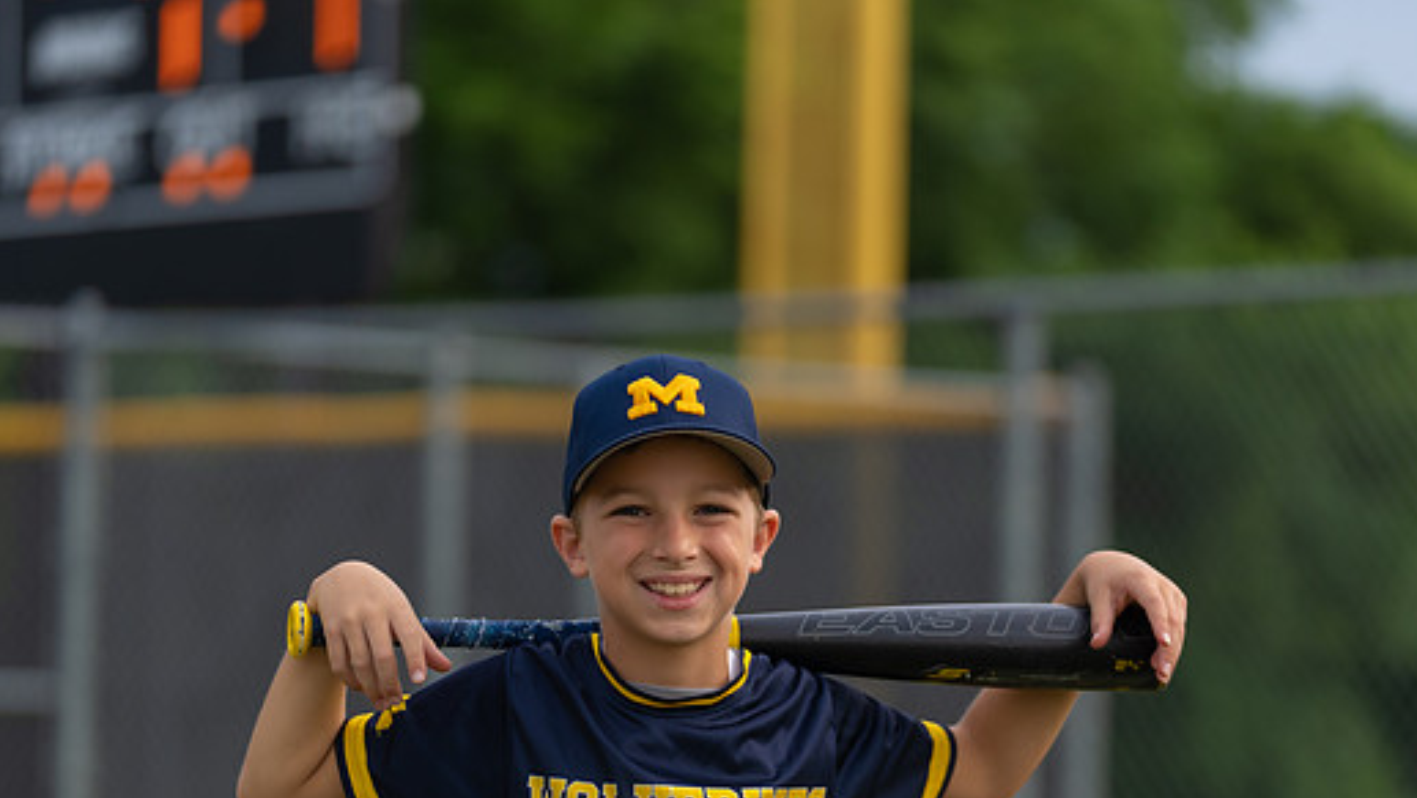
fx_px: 6877
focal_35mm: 183
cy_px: 613
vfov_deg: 6.6
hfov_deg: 11.8
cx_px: 655
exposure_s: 1/320
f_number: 2.8
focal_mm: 134
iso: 200
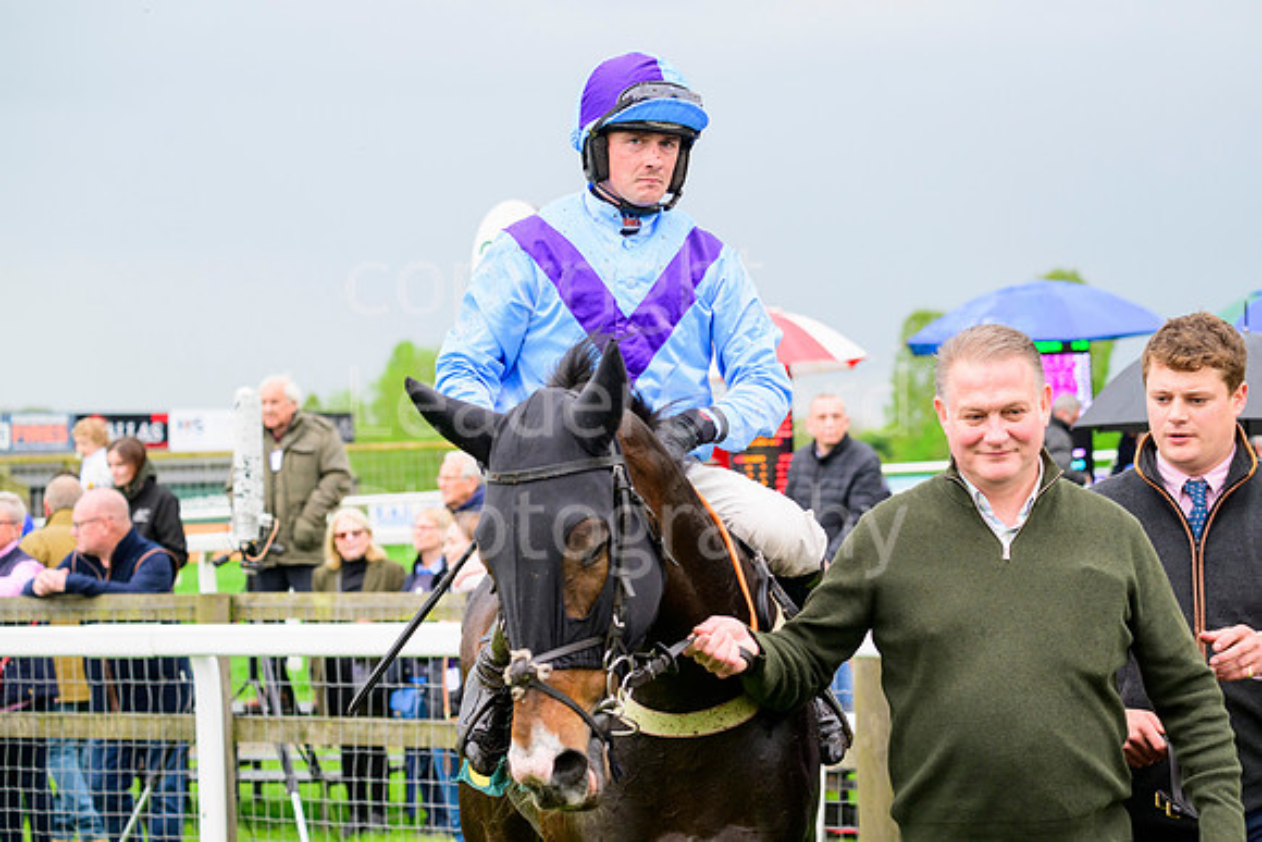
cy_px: 421
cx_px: 631
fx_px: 3506
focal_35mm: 100
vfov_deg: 13.7
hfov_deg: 20.4
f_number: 5.6
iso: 1000
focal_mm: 100
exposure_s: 1/500
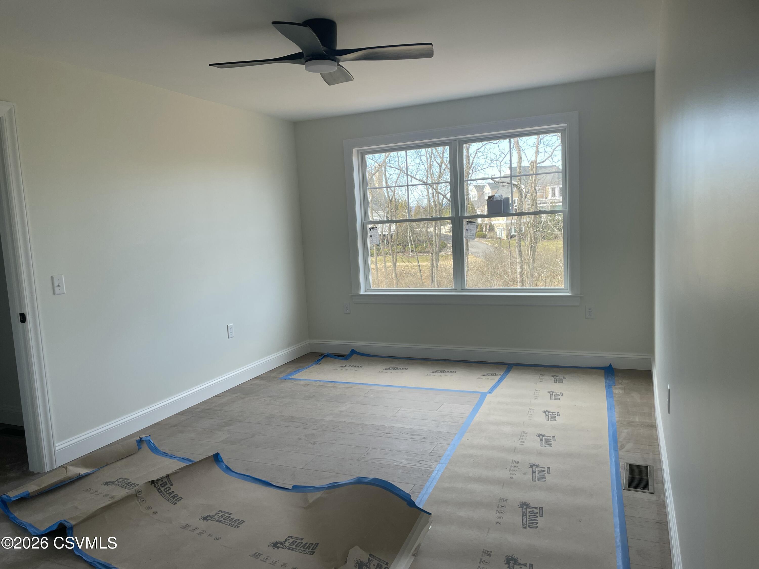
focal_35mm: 26
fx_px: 570
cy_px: 284
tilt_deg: -6.2
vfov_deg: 53.1
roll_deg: +3.4
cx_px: 380
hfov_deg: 67.3
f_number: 1.6
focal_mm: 4.2
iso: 32
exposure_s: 1/178
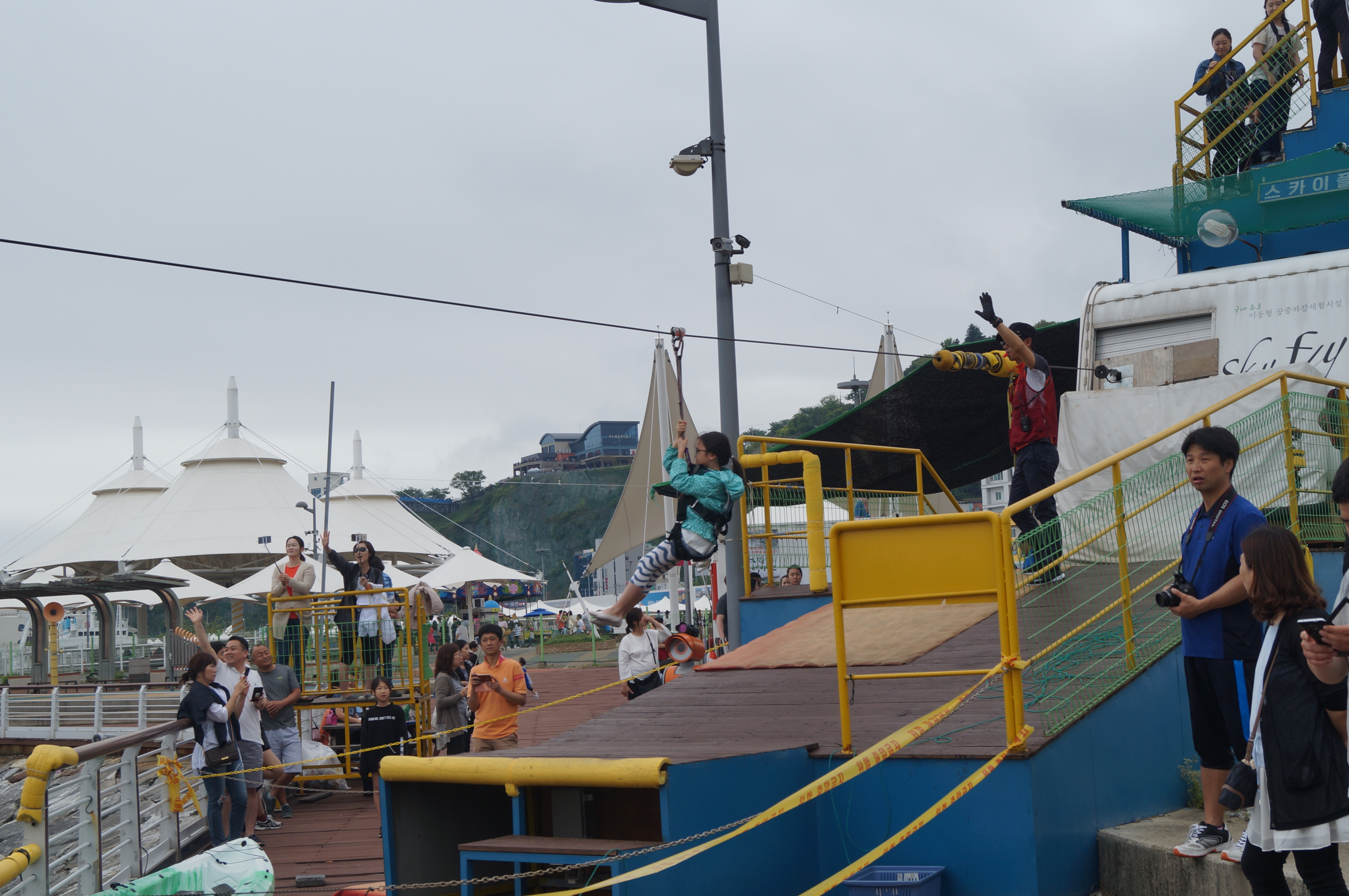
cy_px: 448
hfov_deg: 43.6
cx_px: 674
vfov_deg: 29.8
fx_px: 1684
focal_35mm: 45
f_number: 8
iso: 100
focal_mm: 30
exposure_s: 1/200
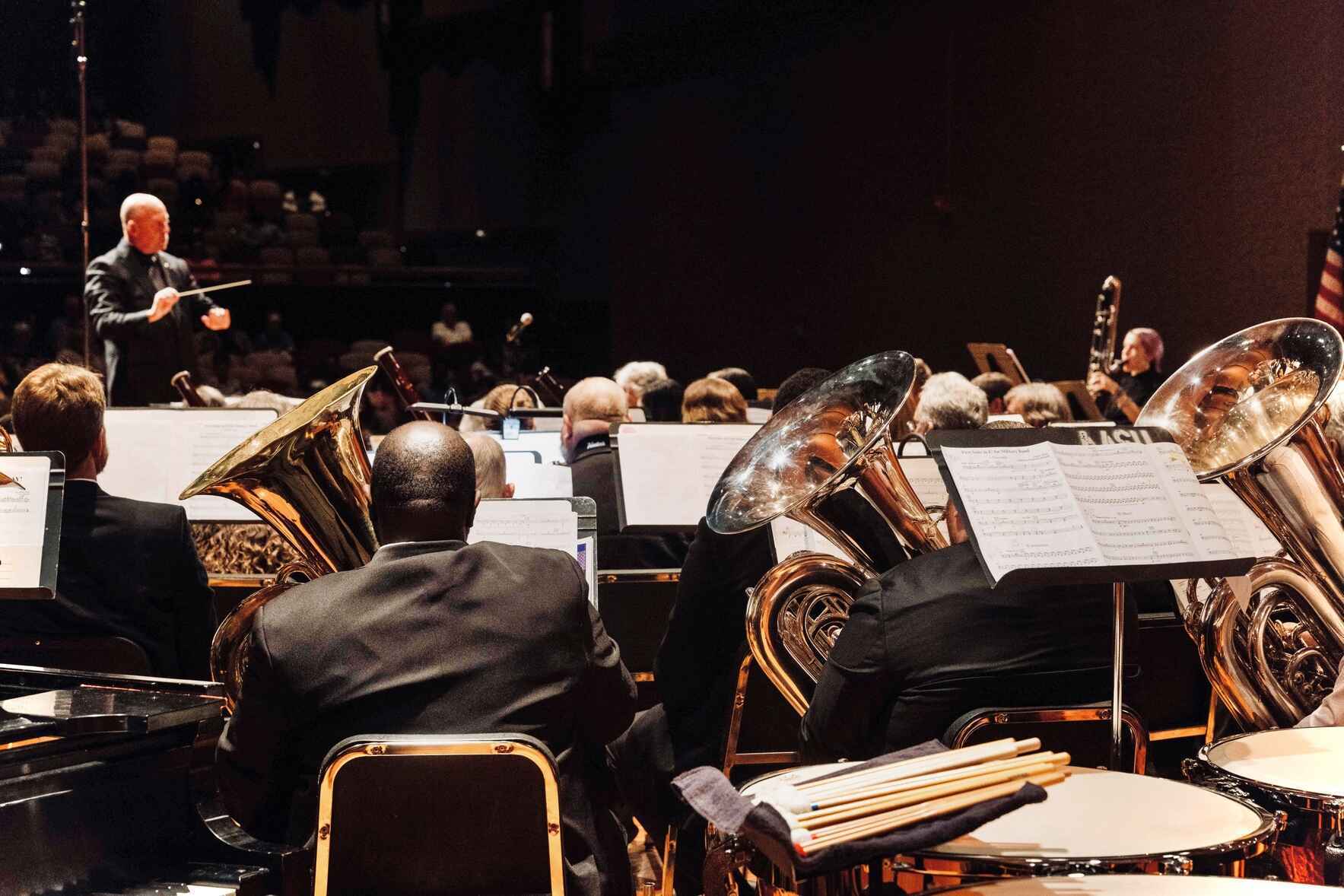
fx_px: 2613
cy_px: 448
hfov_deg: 28.8
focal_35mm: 70
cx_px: 672
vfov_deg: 19.5
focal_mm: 70
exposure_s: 1/200
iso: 4000
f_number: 5.6
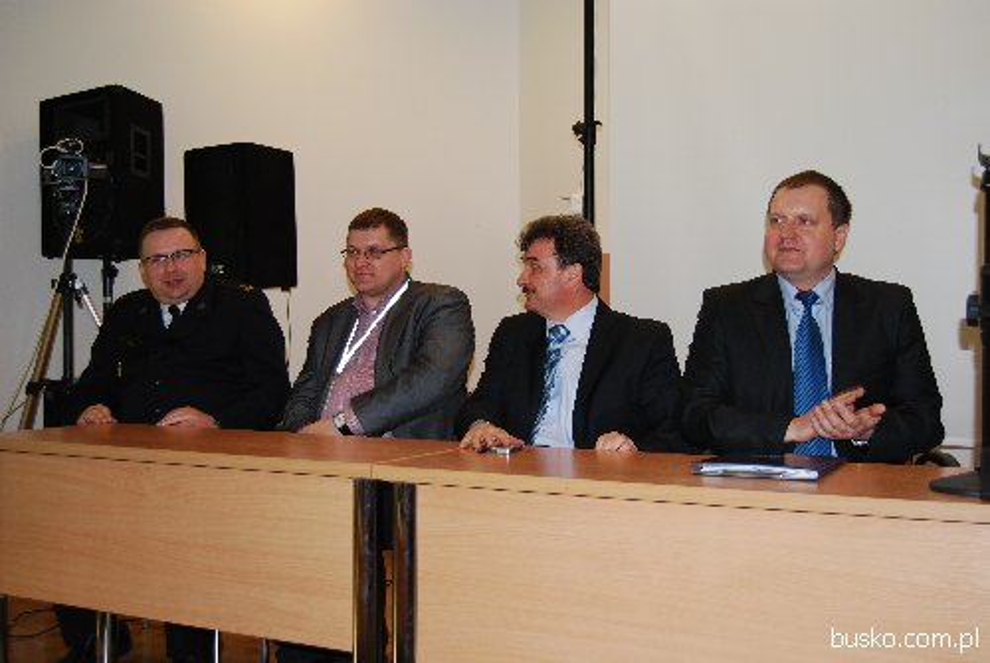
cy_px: 332
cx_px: 495
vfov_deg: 34.3
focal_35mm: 39
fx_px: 1074
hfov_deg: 49.5
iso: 200
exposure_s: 1/60
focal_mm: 26
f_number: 4.2
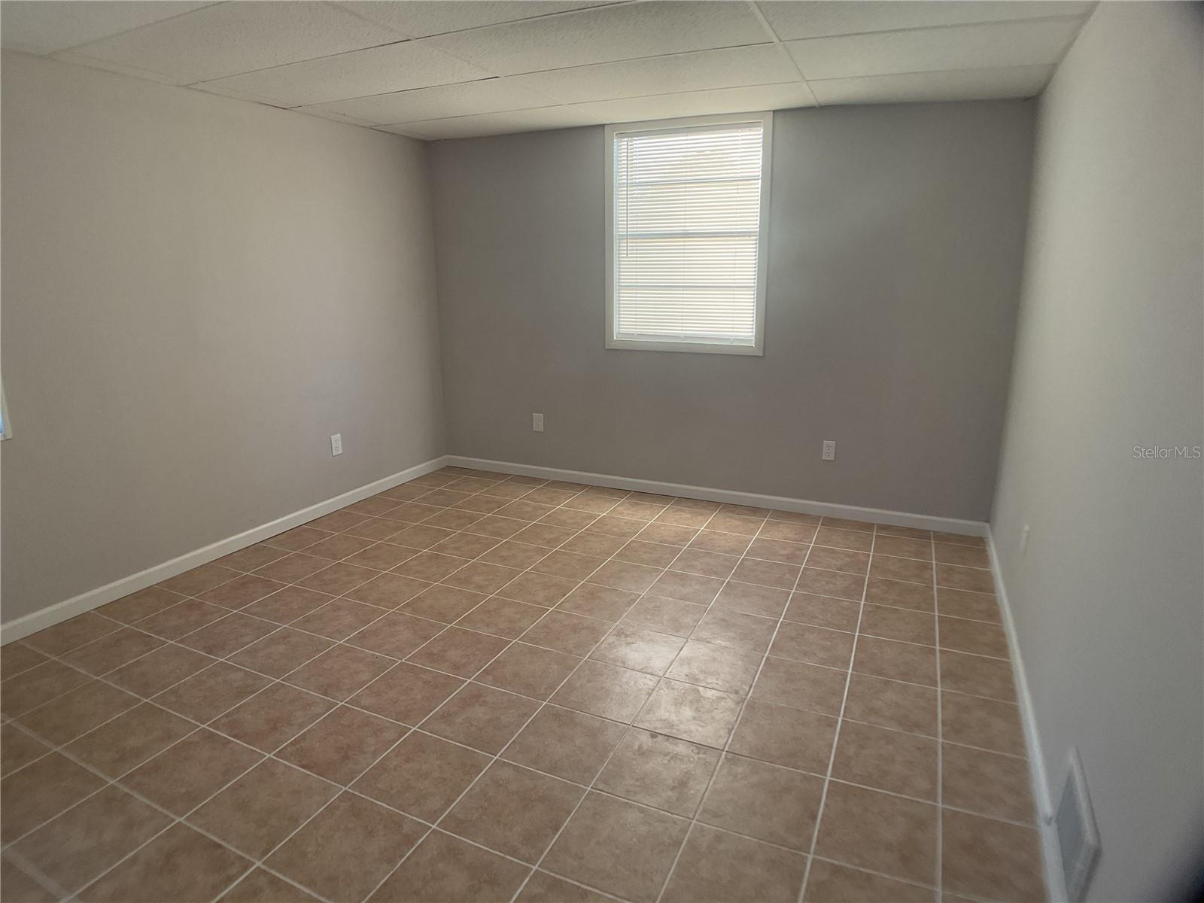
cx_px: 602
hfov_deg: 61.7
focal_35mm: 29
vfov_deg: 48.2
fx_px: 1009
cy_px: 452
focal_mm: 3
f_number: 1.8
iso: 32
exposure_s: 1/120
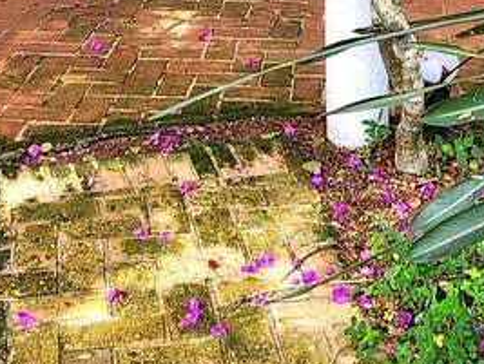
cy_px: -297
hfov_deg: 27.7
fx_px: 980
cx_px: 297
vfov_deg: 17.1
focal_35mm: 70
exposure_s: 1/120
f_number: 2.2
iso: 64
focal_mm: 2.2
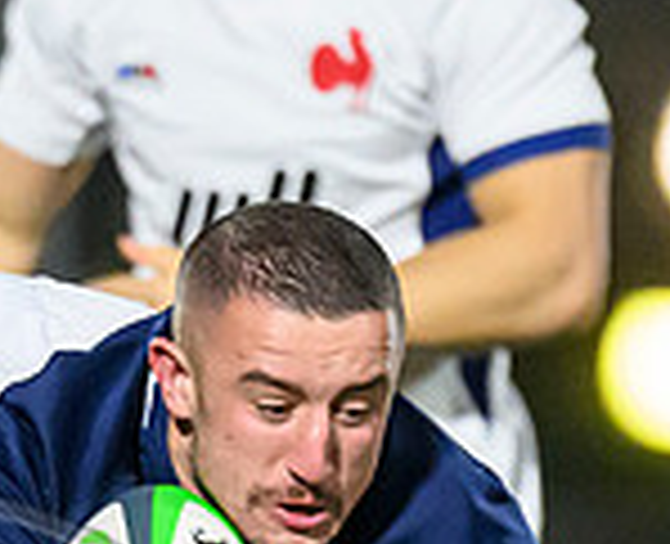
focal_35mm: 2805
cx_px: -494
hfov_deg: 0.7
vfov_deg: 0.6
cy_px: 1063
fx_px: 55951
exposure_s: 1/1250
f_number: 3.2
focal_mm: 400
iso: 6400
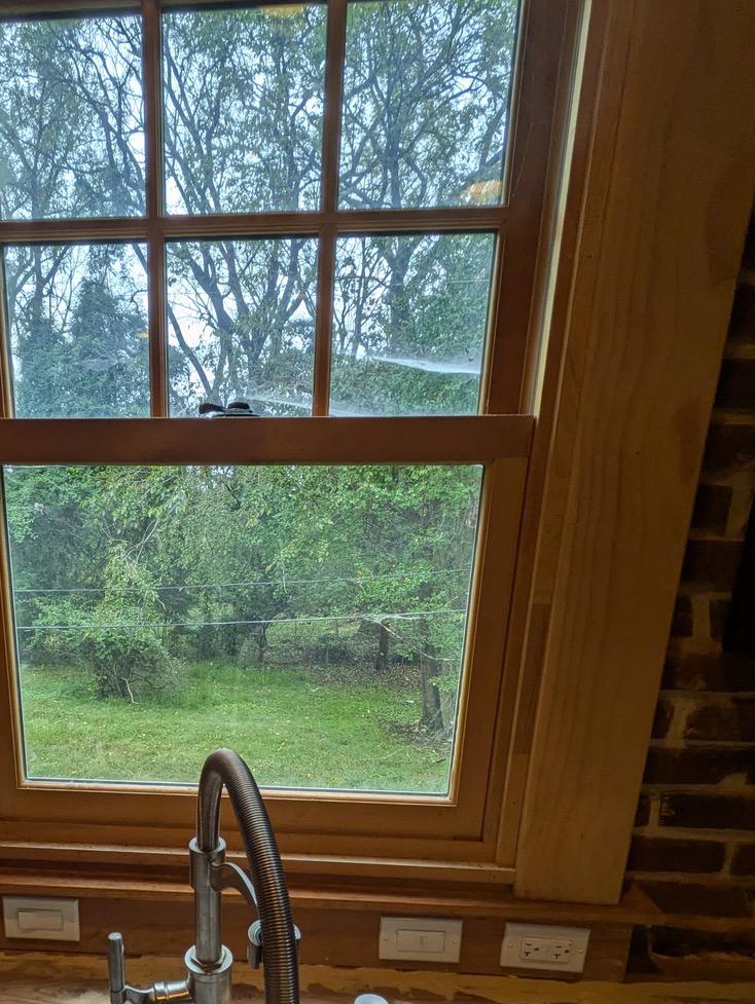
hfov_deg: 59.0
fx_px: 639
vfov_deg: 73.1
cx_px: 223
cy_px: 701
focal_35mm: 22
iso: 36
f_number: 2.2
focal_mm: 1.83
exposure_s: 1/130
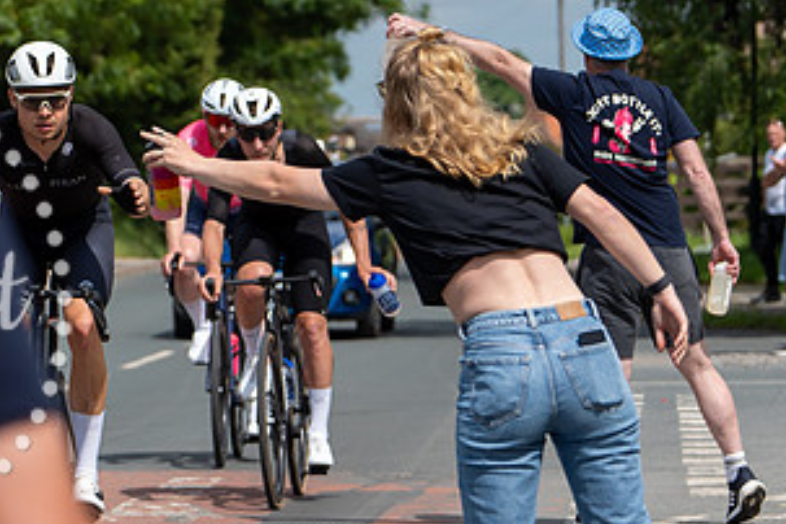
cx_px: 197
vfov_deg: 4.9
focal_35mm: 279
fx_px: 6091
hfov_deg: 7.4
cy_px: 306
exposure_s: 1/1250
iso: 100
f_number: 3.5
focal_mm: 91
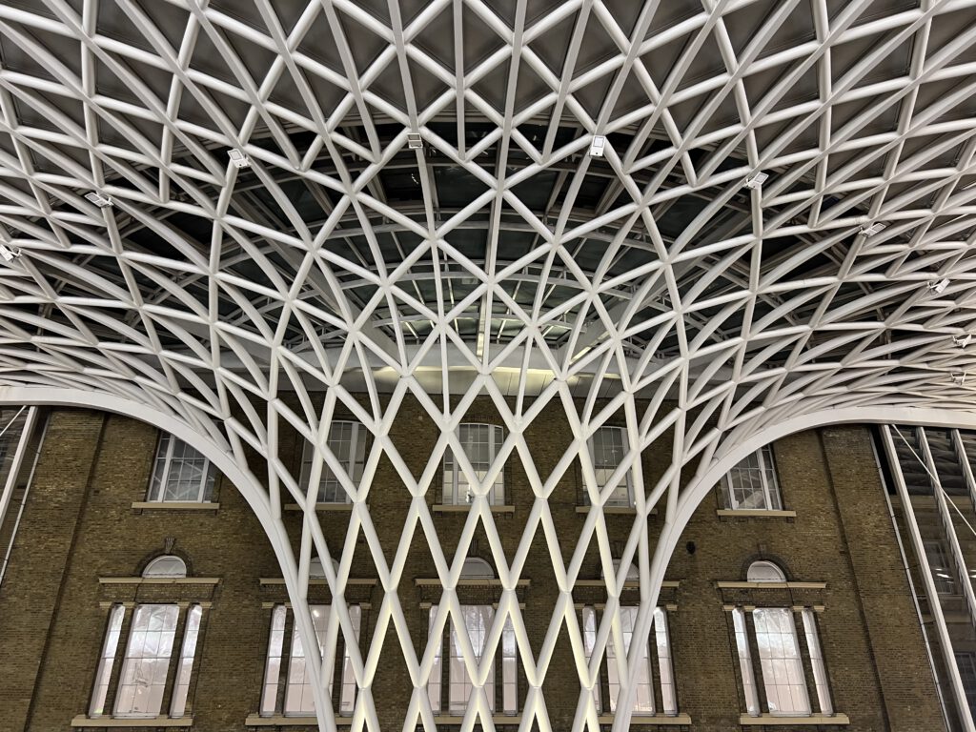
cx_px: 488
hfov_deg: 67.3
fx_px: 733
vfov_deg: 53.1
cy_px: 366
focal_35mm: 26
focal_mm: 5.7
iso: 125
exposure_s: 1/62
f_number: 1.5
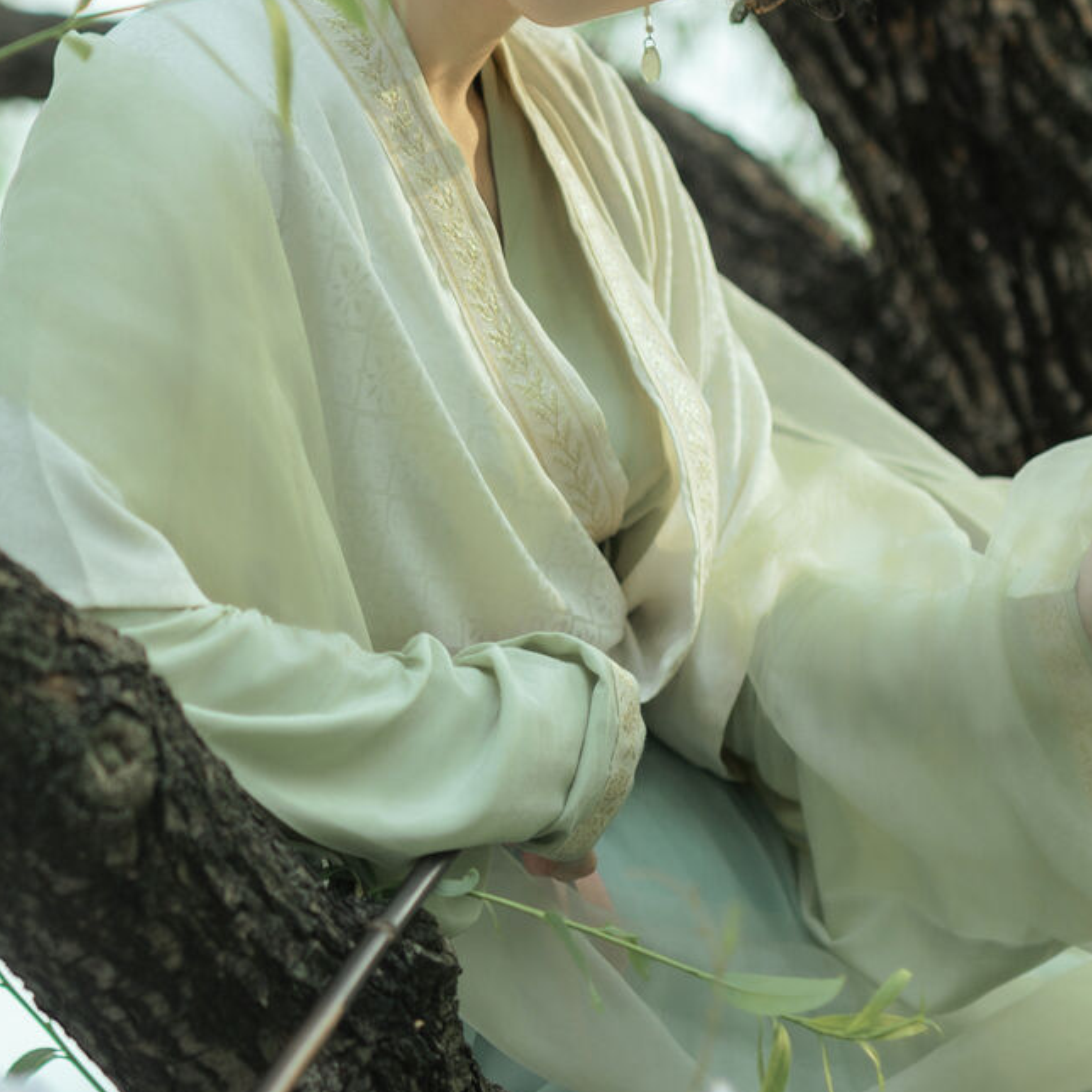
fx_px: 7209
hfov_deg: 8.7
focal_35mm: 202
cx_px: 443
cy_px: 717
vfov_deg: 8.7
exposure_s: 1/1600
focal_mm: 85
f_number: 2
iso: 100
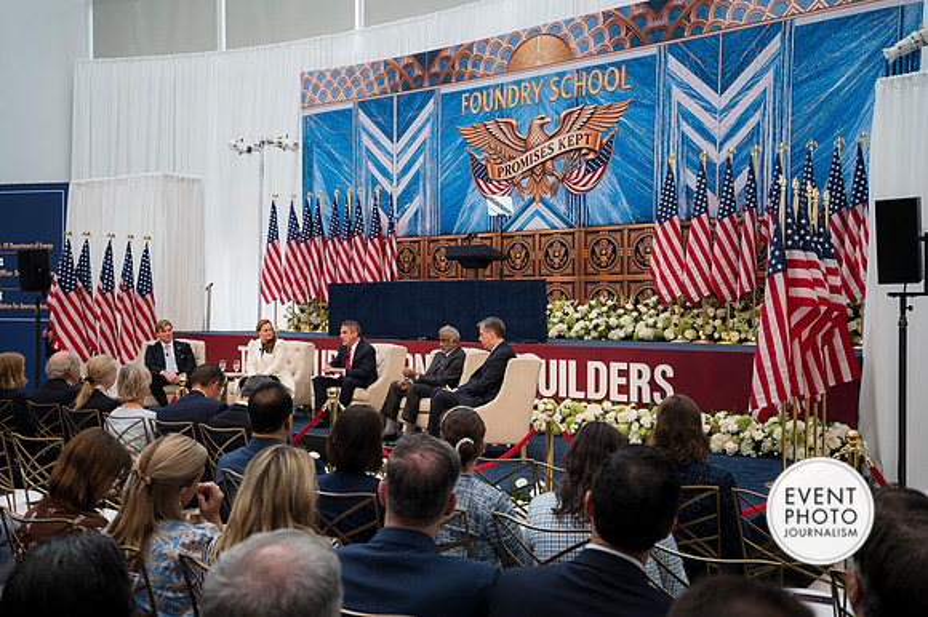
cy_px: 308
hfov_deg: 54.5
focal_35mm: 35
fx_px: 902
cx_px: 464
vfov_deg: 37.8
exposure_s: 1/160
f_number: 4
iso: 320
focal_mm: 35
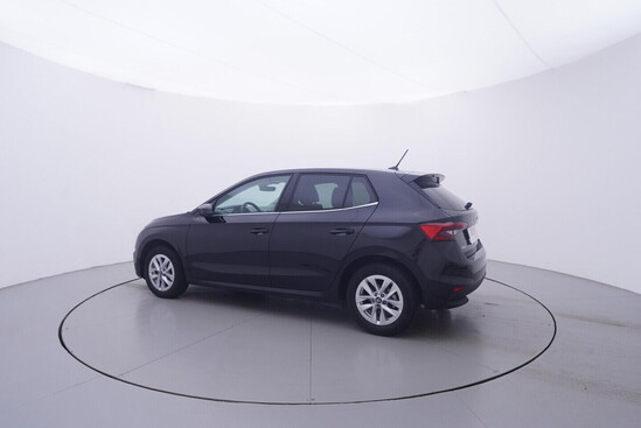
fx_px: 401
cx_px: 320
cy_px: 214
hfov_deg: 77.3
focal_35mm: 22
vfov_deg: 56.2
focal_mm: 15
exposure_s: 1/80
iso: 200
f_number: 5
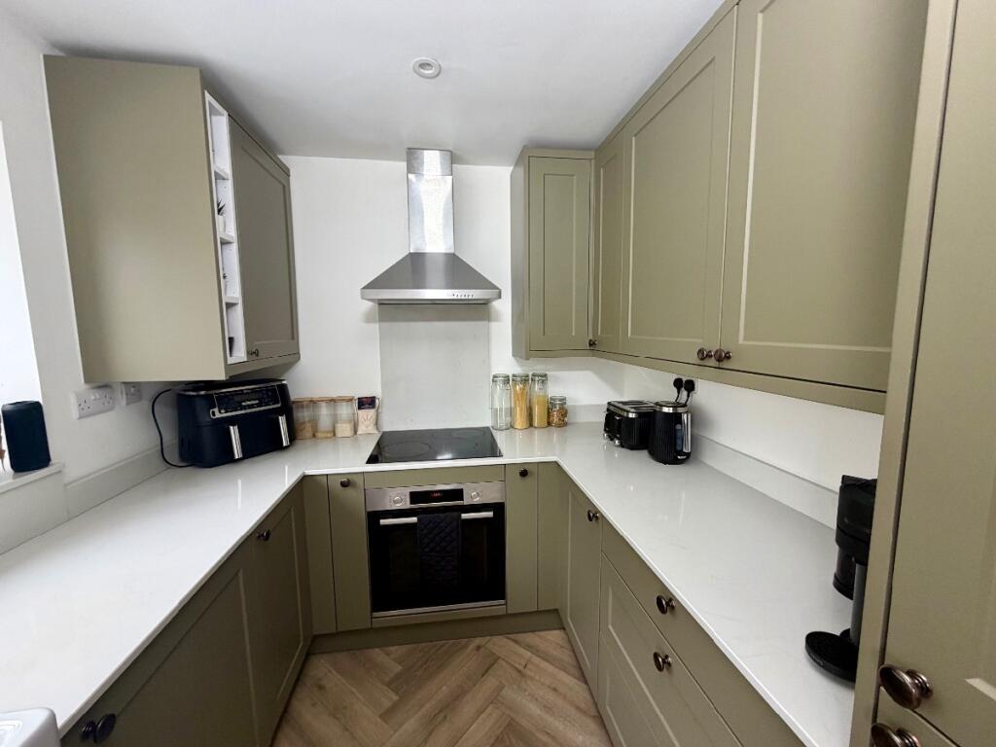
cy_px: 374
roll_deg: +0.8
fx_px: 403
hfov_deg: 102.1
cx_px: 498
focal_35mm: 14
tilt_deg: -5.7
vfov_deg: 85.7
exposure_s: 1/121
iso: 160
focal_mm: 2.22
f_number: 2.2
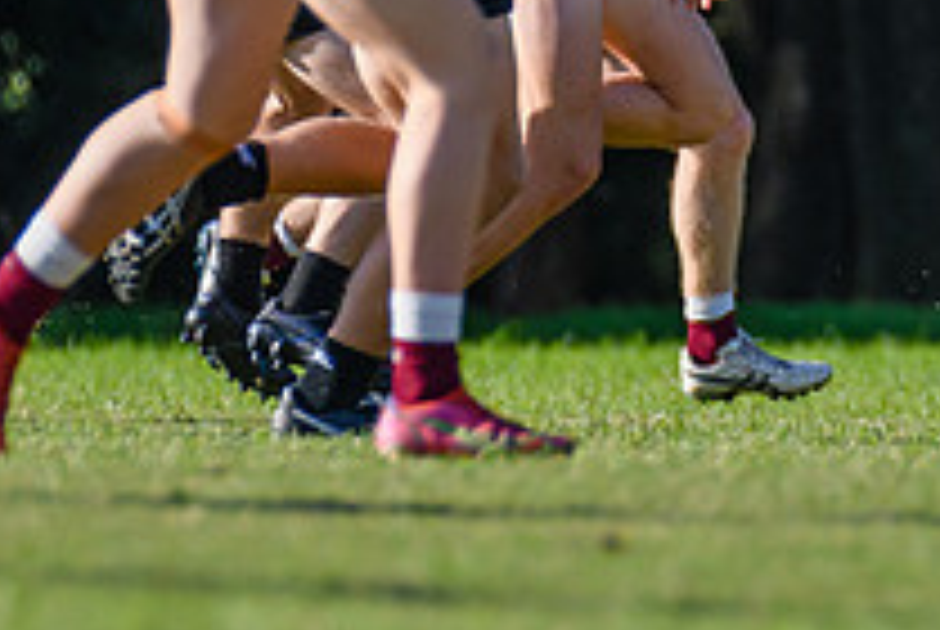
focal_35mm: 1583
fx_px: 41392
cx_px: 1102
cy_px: -181
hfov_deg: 1.3
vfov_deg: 0.9
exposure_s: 1/2500
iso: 800
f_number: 4.5
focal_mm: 310
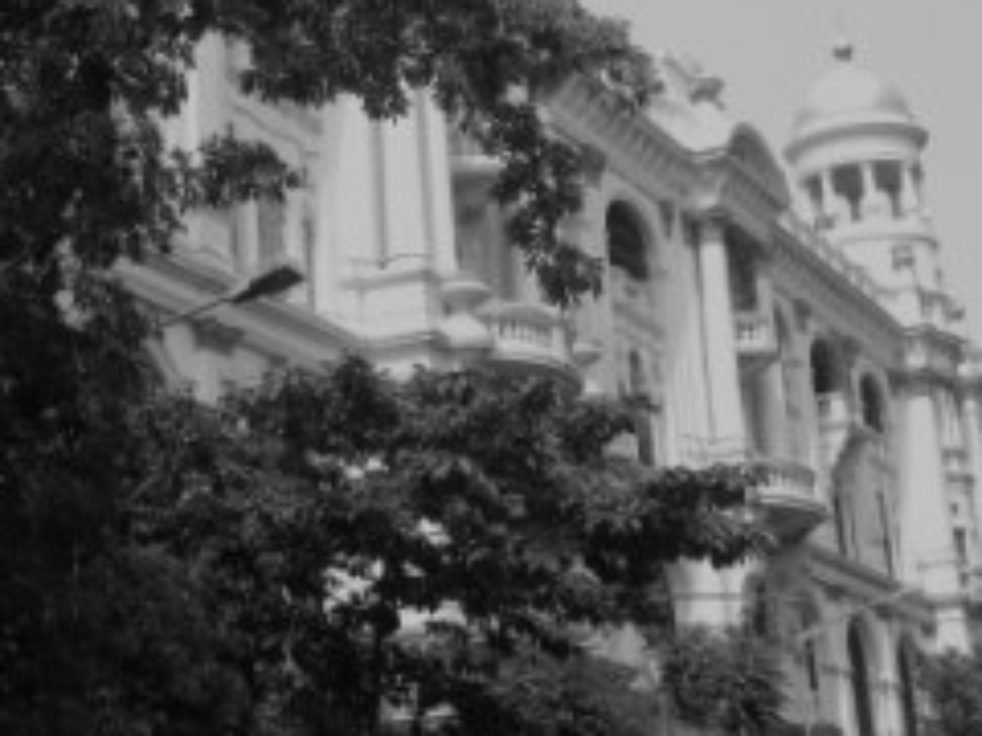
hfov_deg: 22.5
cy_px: 172
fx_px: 2440
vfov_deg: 17.1
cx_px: 217
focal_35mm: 86
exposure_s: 1/223
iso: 64
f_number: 5
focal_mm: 8.2
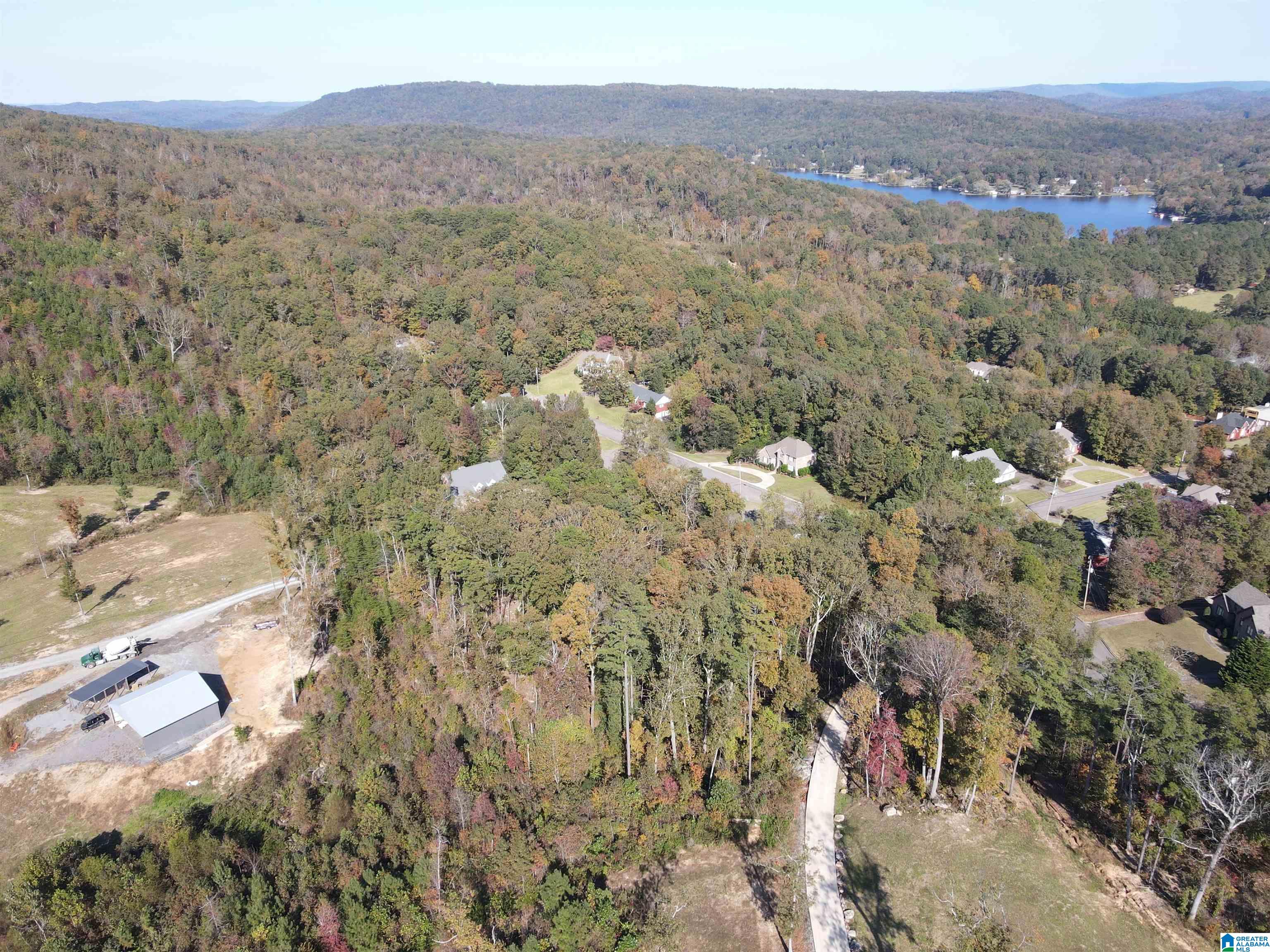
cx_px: 635
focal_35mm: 24
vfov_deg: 56.8
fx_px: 881
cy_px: 476
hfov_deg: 71.6
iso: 100
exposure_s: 1/320
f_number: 2.8
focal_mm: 4.5
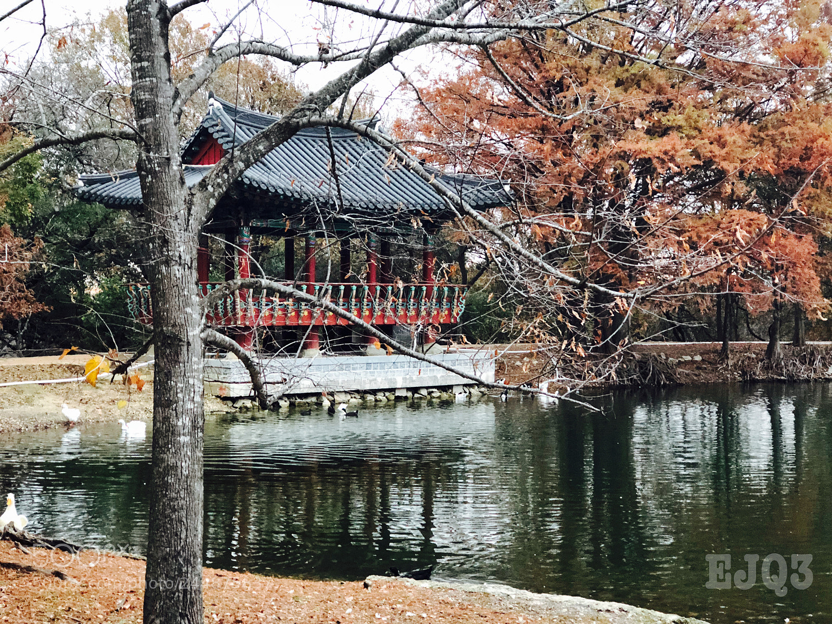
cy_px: 312
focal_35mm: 57
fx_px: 1370
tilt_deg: -2.1
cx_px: 416
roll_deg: -0.4
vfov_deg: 25.7
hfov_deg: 33.8
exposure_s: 1/60
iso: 800
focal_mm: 6.6
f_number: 2.8
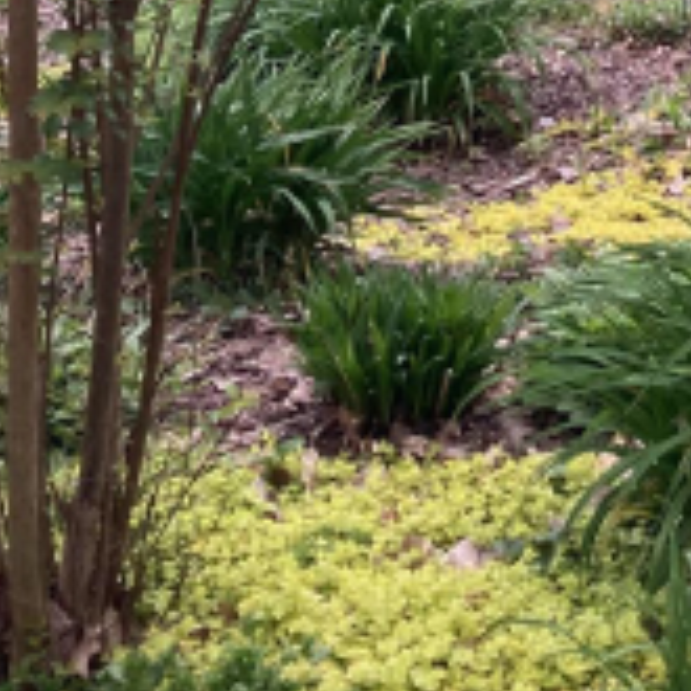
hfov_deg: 16.9
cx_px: 758
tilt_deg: +3.4
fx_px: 2258
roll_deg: +2.1
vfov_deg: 14.8
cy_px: -609
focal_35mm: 100
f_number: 1.8
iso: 50
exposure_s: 1/121
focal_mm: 3.99
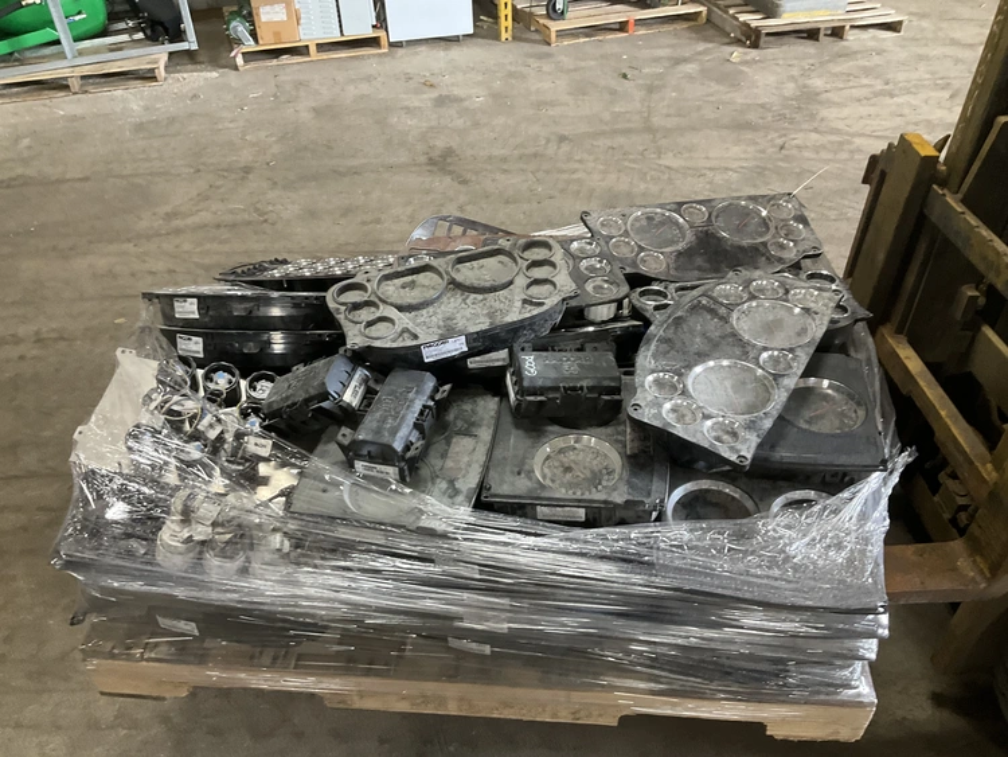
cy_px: 378
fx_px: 845
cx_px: 504
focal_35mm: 29
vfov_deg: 48.3
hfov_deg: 61.6
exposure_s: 1/60
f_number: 1.8
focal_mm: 3
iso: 250
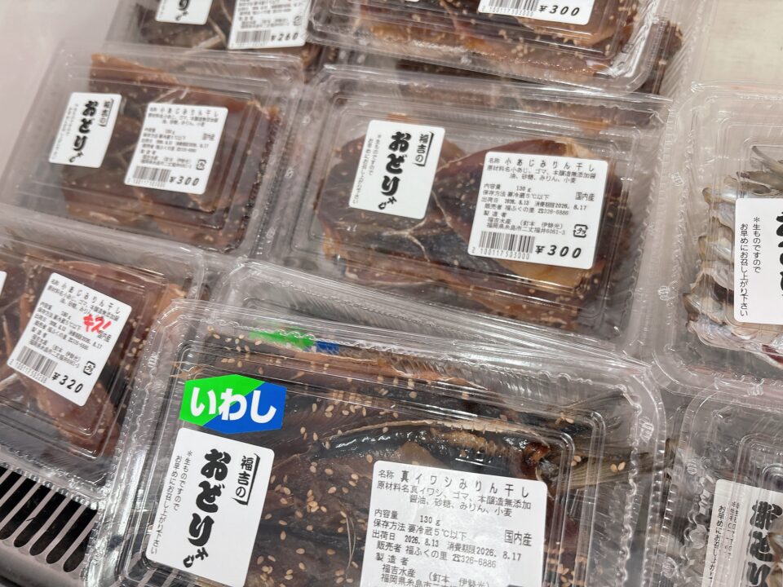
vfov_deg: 53.1
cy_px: 294
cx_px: 392
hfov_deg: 67.3
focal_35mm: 26
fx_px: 588
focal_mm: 5.96
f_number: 1.6
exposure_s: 1/60
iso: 80
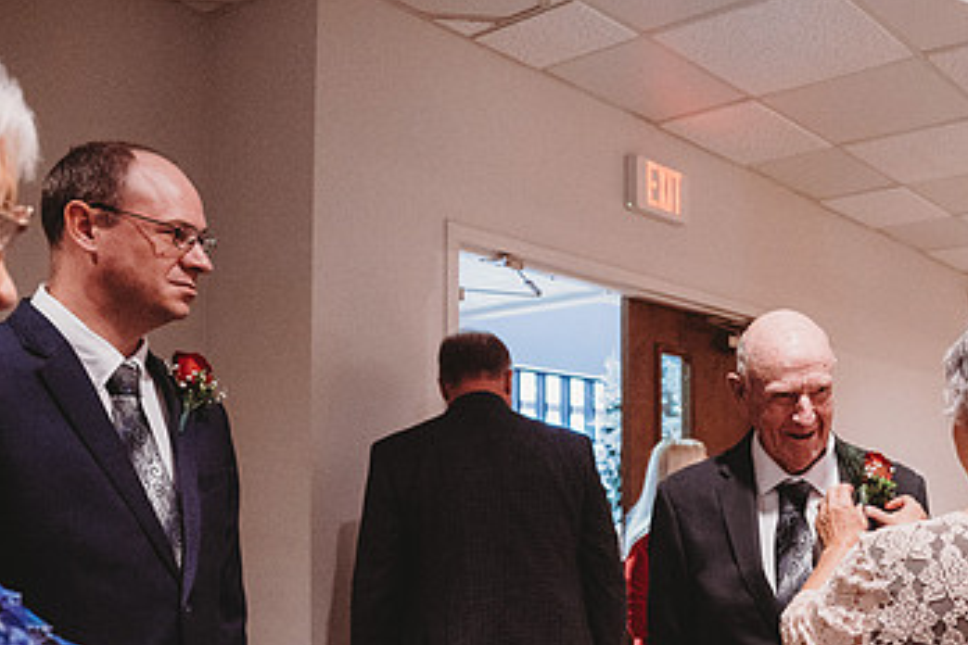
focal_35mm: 40
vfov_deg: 32.9
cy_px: 471
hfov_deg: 46.9
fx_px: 1075
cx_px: 715
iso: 5000
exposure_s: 1/125
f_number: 4
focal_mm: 24
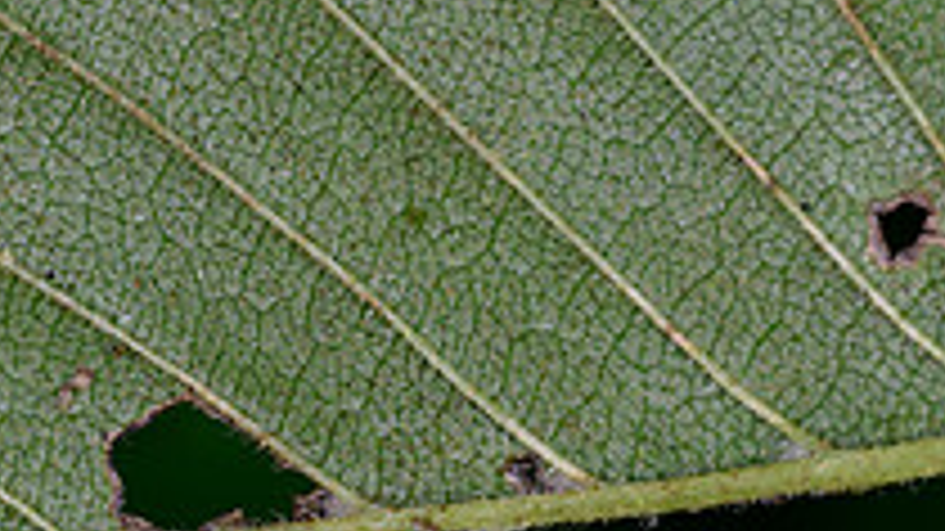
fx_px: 7616
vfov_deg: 4.0
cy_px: 763
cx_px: -153
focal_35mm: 304
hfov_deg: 7.1
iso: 64
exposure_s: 1/250
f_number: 25
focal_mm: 105
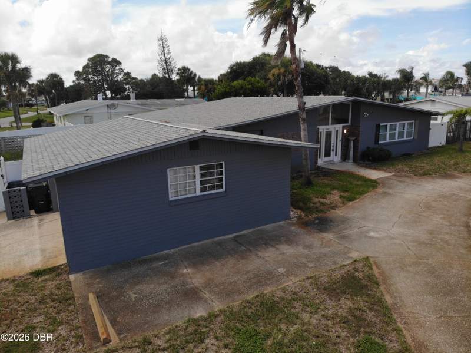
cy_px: 176
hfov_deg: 71.6
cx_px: 236
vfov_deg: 56.8
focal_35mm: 24
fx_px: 326
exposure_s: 1/820
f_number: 2.8
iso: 100
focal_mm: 4.5
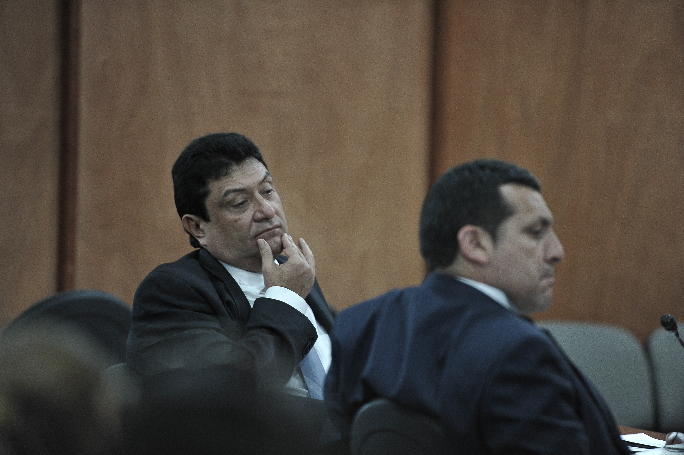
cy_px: 228
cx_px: 342
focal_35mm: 200
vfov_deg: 6.9
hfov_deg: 10.3
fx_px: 3798
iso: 3200
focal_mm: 200
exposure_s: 1/60
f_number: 2.8
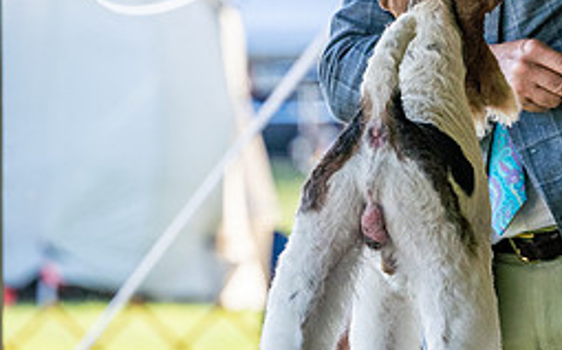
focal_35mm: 561
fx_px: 8587
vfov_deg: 2.3
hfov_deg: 3.7
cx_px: 384
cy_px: 77
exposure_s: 1/1250
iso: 800
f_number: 6.3
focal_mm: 200
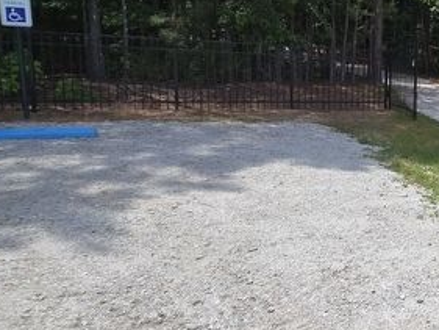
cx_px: 505
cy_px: 135
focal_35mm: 37
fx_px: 469
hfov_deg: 39.1
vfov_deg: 38.6
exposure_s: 1/2094
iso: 50
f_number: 2.2
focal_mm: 2.2
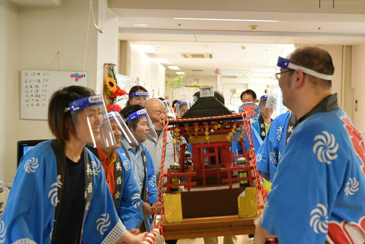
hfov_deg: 41.8
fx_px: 476
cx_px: 211
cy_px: 107
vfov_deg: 28.6
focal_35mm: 47
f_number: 4
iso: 1600
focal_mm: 40
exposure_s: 1/180
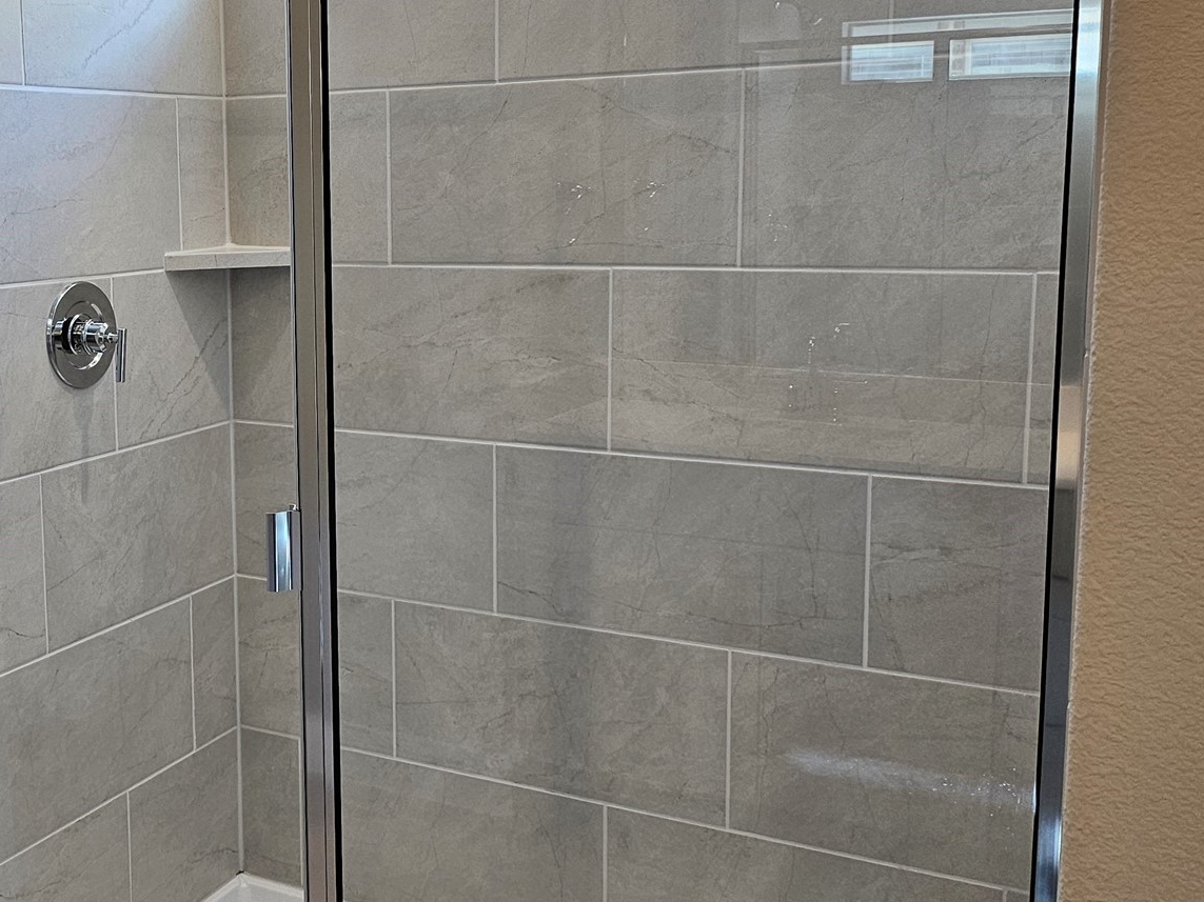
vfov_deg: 33.5
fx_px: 1495
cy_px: 379
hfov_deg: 42.2
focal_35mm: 43
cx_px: 268
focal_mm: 5
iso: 125
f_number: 1.8
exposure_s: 1/120
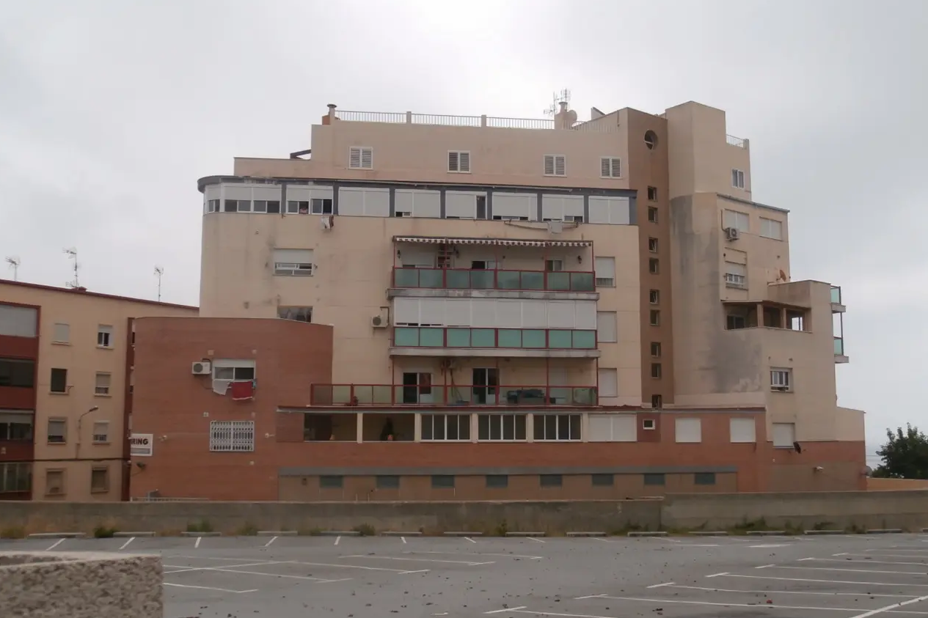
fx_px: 1031
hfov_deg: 48.5
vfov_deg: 33.4
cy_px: 311
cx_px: 464
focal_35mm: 40
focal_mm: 6.67
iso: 100
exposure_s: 1/1250
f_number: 3.9
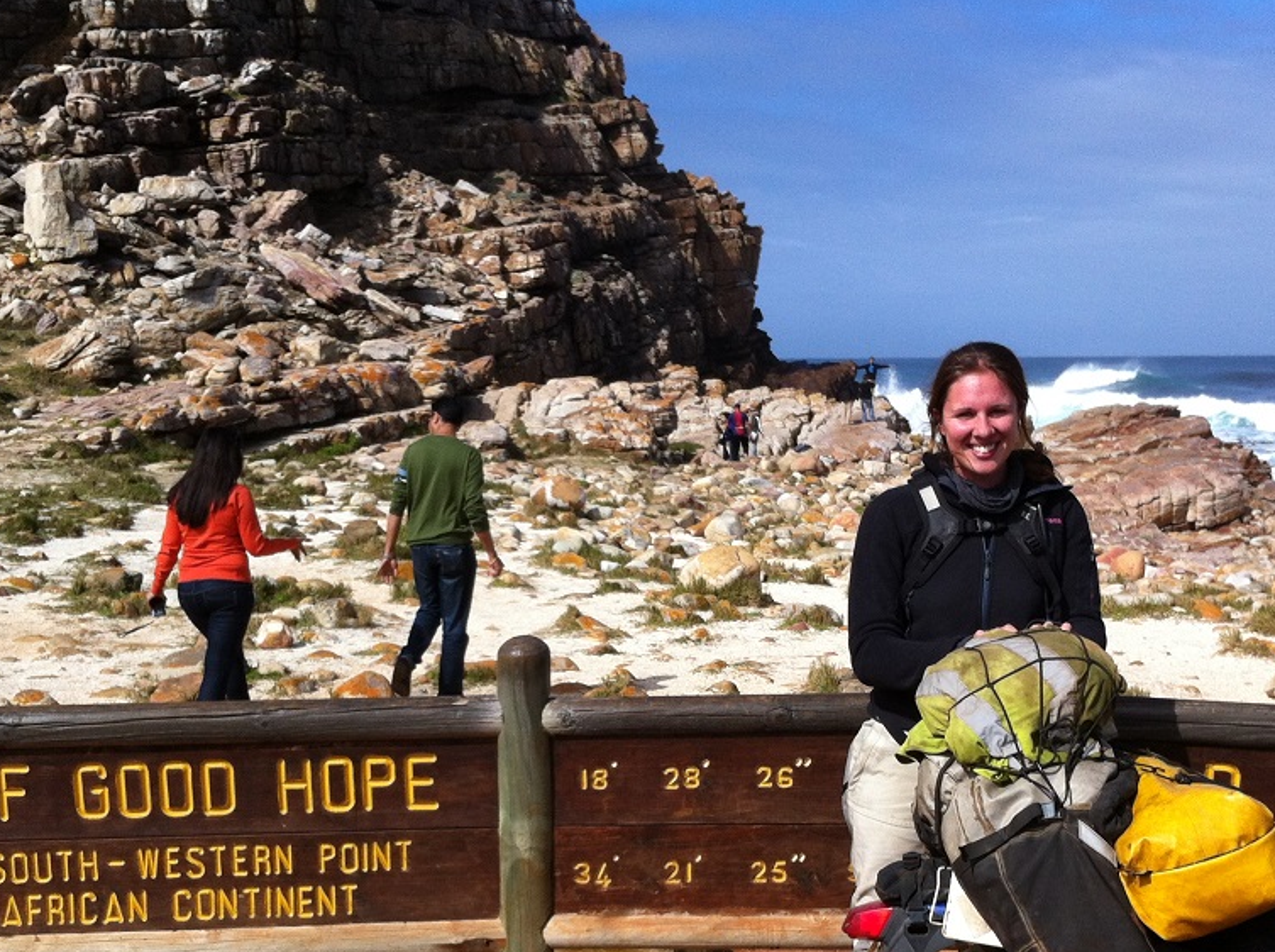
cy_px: 704
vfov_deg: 27.1
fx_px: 1949
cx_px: 674
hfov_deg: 36.2
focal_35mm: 53
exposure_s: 1/1885
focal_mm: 3.85
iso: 80
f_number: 2.8
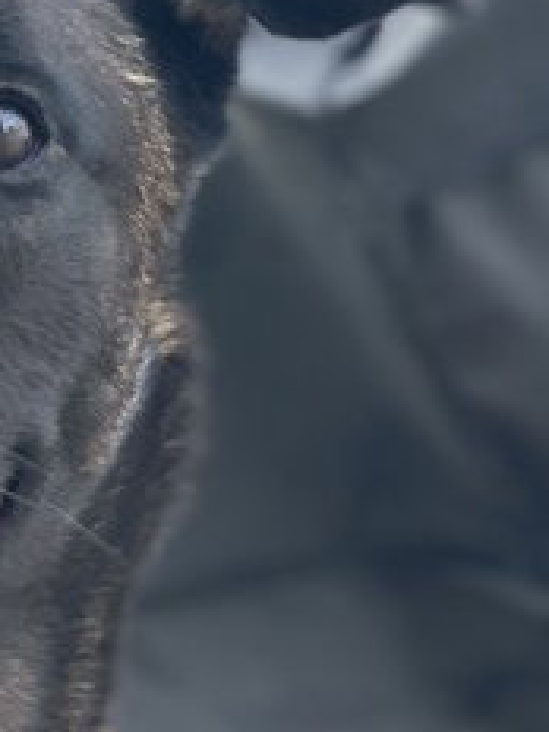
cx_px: -196
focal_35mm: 179
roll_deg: +5.3
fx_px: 3785
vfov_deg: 10.9
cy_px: 792
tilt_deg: -18.3
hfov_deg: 8.2
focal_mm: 6
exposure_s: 1/122
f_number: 2
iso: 64
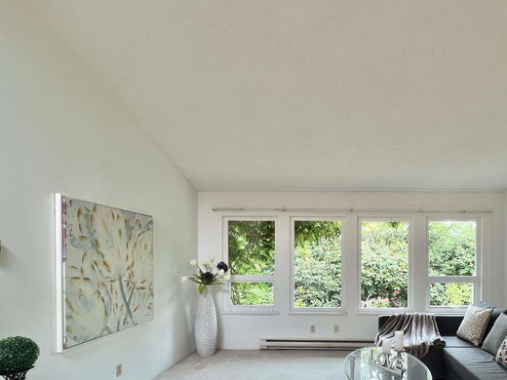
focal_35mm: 20
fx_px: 293
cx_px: 338
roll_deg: -0.6
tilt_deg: -0.7
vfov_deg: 63.6
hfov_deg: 79.0
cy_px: 265
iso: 50
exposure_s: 1/120
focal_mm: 1.57
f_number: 1.8
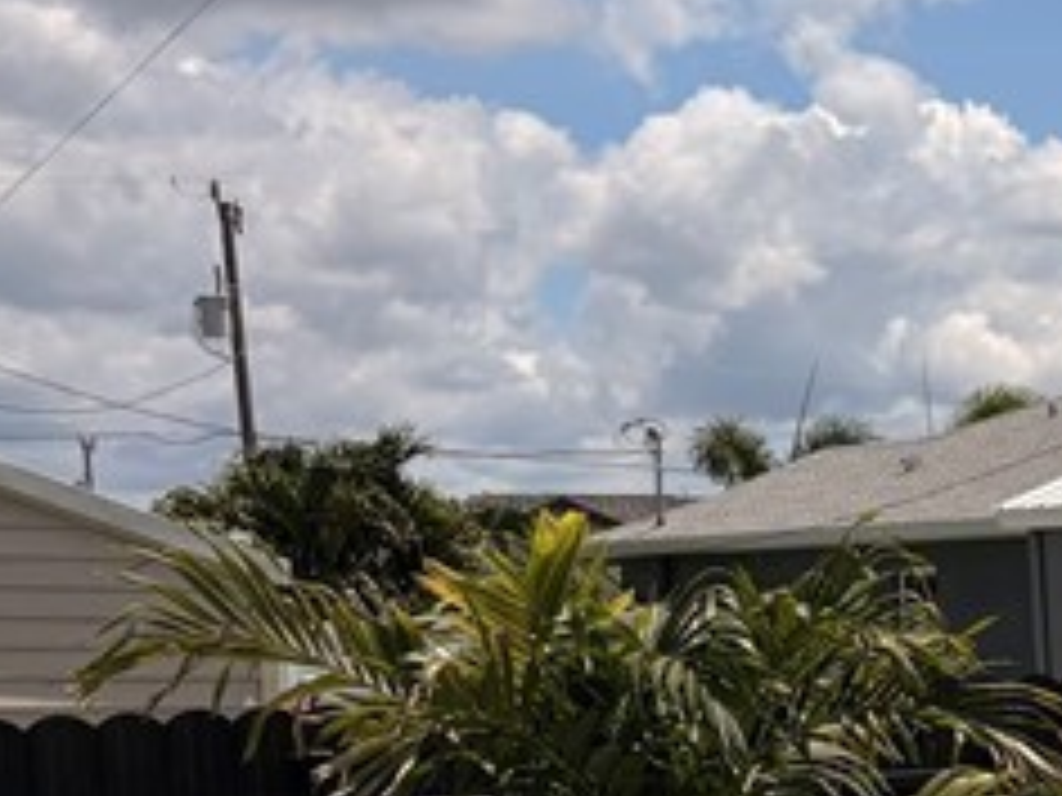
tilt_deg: -5.3
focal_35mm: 113
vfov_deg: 12.9
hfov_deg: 14.9
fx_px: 3467
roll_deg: +1.5
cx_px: 1994
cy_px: 881
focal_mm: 5.96
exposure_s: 1/7813
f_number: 1.6
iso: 50
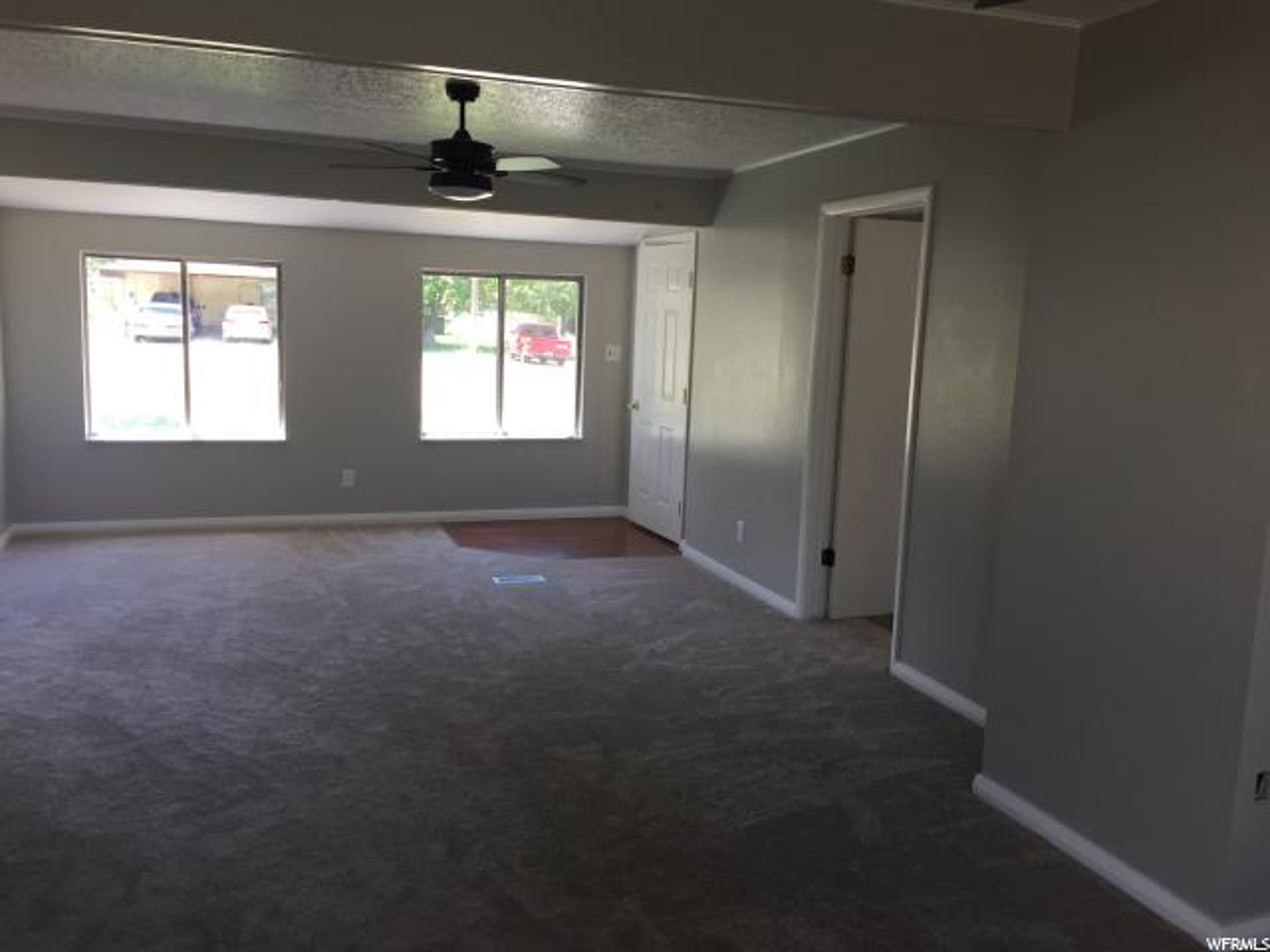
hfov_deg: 61.7
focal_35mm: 29
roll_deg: -3.2
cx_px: 635
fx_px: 1064
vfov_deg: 48.2
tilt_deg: -9.5
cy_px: 476
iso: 50
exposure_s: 1/120
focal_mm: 4.15
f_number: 2.2
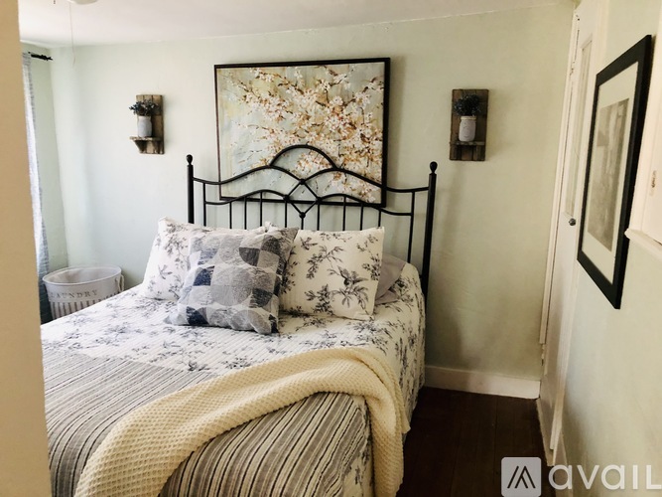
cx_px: 331
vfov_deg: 49.7
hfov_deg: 63.5
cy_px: 248
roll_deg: -1.3
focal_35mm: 28
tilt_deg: -11.8
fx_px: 535
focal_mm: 3.99
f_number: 1.8
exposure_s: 1/6
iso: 100
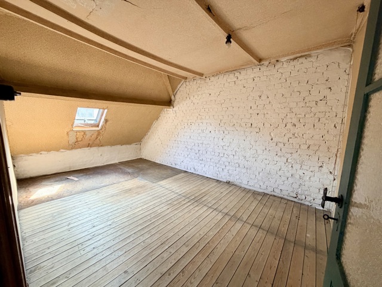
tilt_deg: -8.3
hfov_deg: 102.1
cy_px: 144
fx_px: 154
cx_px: 191
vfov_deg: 85.7
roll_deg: -0.6
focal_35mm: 14
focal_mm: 2.22
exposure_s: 1/60
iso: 320
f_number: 2.2
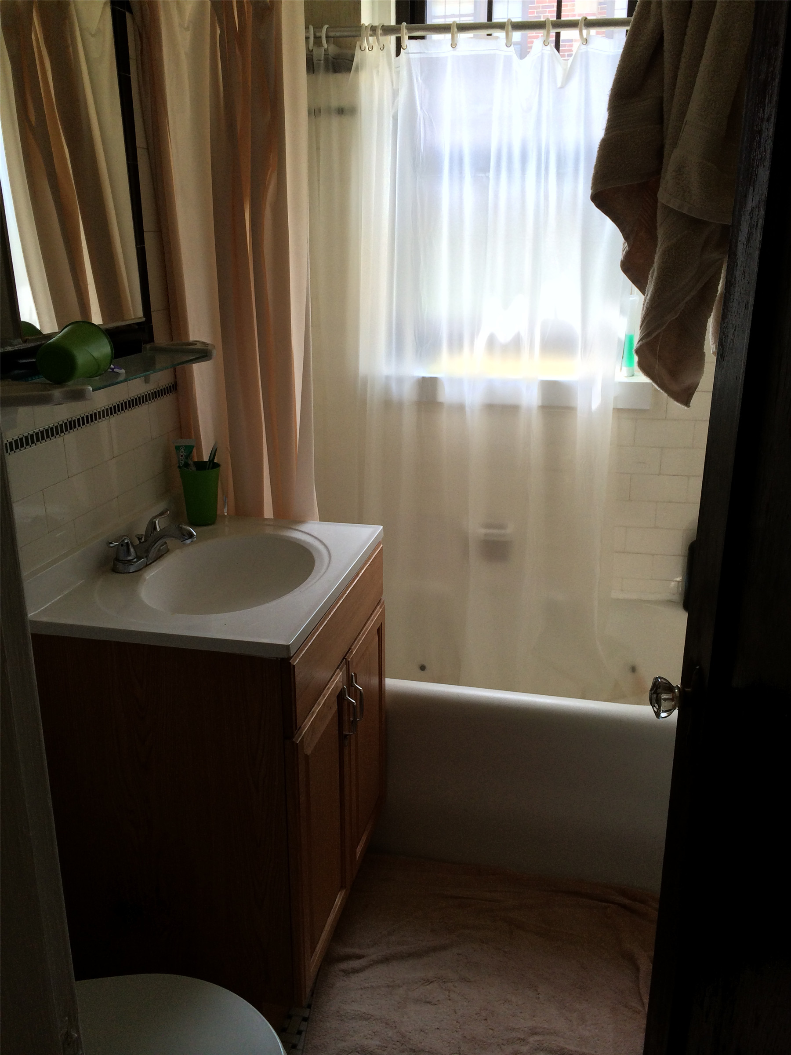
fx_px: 914
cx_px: 396
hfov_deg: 46.8
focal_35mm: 30
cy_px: 528
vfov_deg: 60.0
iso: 64
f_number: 2.2
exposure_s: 1/120
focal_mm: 4.12
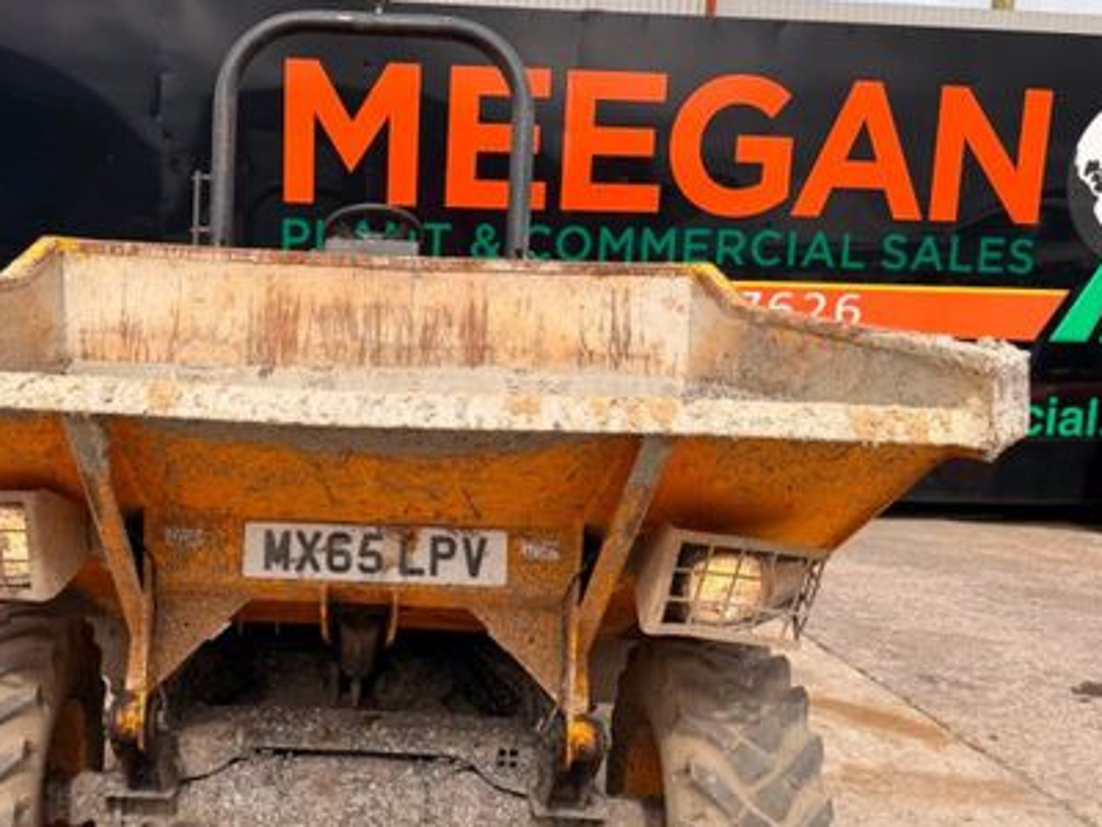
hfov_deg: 50.3
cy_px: 488
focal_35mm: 36
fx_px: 1146
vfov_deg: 39.5
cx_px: 353
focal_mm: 6.76
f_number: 1.78
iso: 80
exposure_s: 1/3425
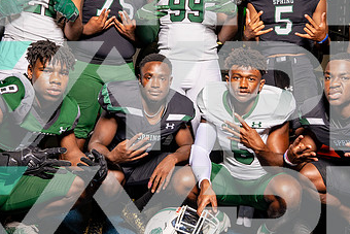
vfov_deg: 32.6
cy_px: 96
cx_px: 186
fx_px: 399
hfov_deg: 47.4
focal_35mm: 41
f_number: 7.1
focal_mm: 24
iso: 320
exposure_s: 1/400
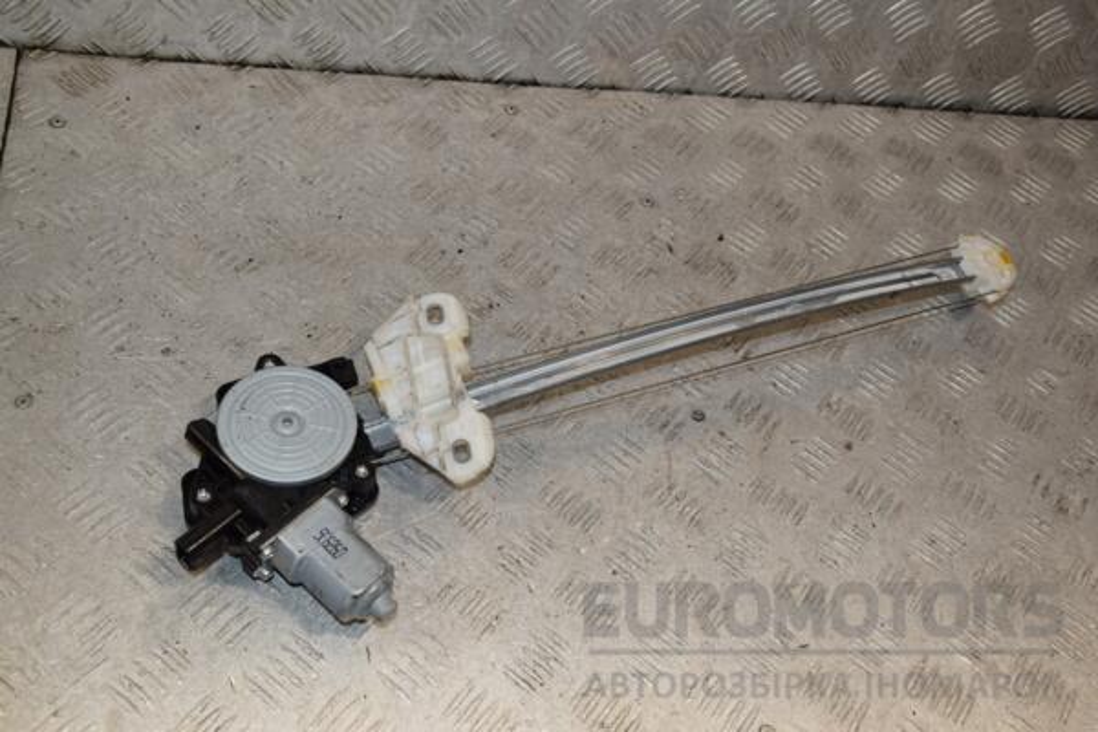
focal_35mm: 39
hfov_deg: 49.6
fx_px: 1189
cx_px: 549
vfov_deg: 34.2
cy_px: 366
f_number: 8
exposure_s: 1/200
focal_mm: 26
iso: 800
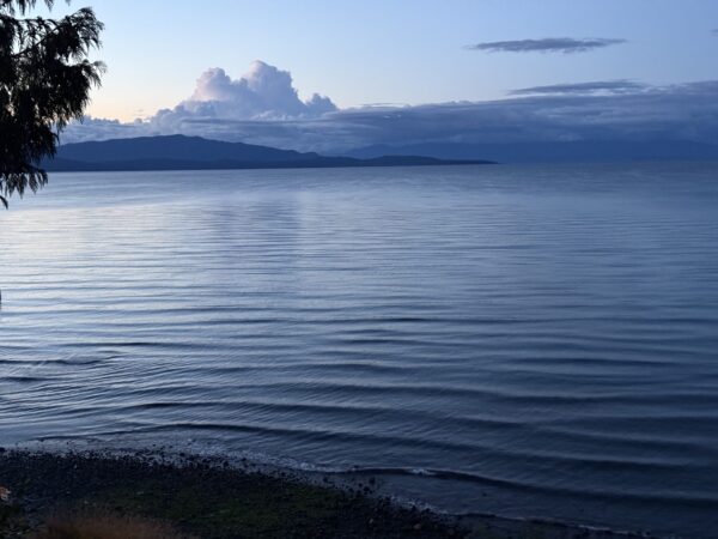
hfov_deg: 39.7
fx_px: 996
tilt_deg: -6.0
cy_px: 270
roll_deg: +1.3
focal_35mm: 48
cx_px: 359
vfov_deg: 30.3
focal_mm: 6.76
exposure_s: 1/30
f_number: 1.78
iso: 640
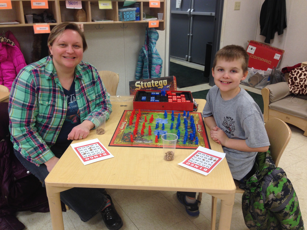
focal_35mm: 33
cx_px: 154
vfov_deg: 42.9
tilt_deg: -23.3
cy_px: 115
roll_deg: -1.7
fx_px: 293
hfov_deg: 55.4
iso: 64
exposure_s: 1/40
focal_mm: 4.12
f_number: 2.4
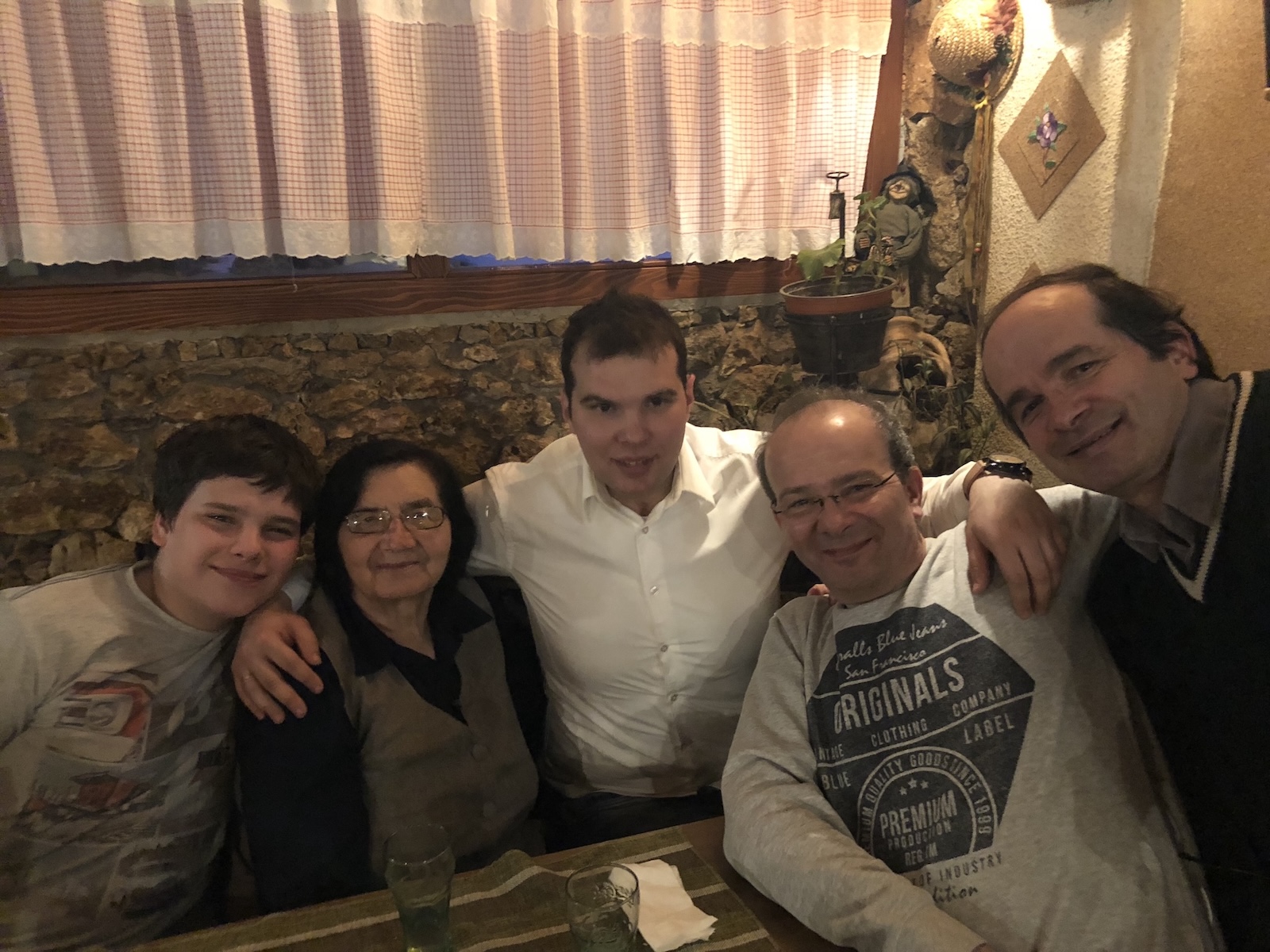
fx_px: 1027
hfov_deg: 63.4
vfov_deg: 49.7
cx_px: 635
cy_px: 476
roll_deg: +1.9
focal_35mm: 28
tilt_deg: -16.4
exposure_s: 1/4
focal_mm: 3.99
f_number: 1.8
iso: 250
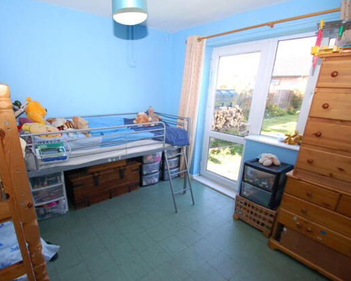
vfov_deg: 73.7
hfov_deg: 86.3
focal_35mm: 18
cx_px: 163
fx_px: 187
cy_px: 147
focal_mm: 10
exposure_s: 1/80
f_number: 4.5
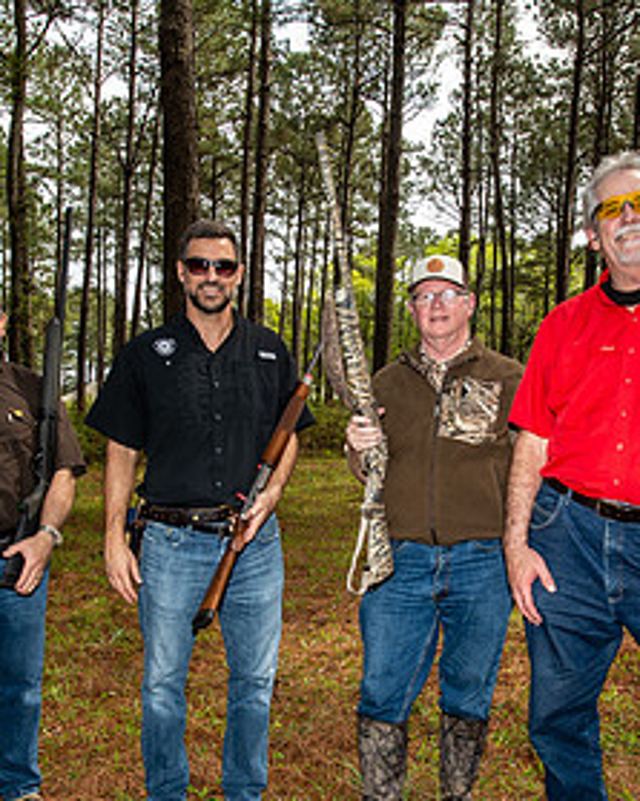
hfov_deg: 38.2
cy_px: 508
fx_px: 924
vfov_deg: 46.4
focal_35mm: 39
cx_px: 344
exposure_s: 1/250
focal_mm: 20
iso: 125
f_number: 4.5
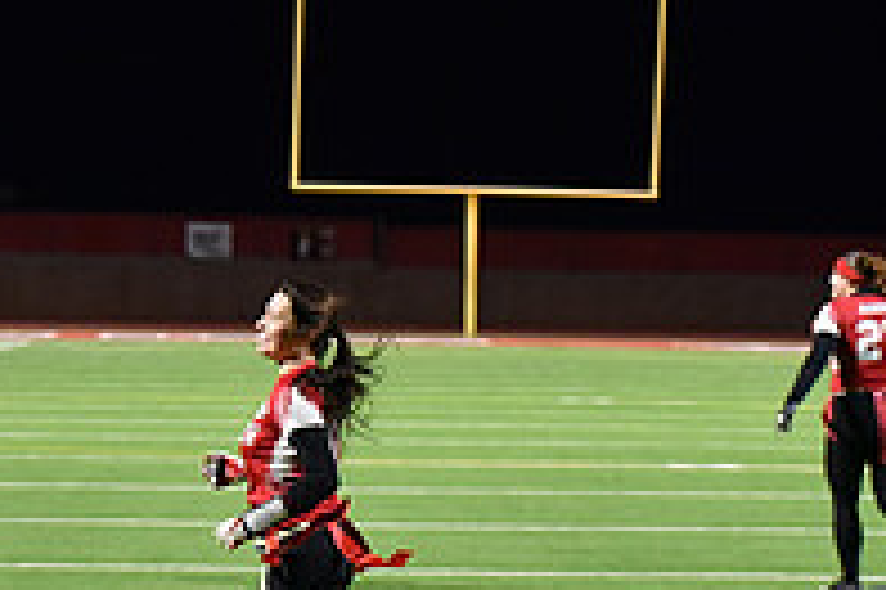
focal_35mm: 206
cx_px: 382
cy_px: 394
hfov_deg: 10.0
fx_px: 5066
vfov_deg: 6.7
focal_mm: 70
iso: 5600
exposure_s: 1/640
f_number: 2.8
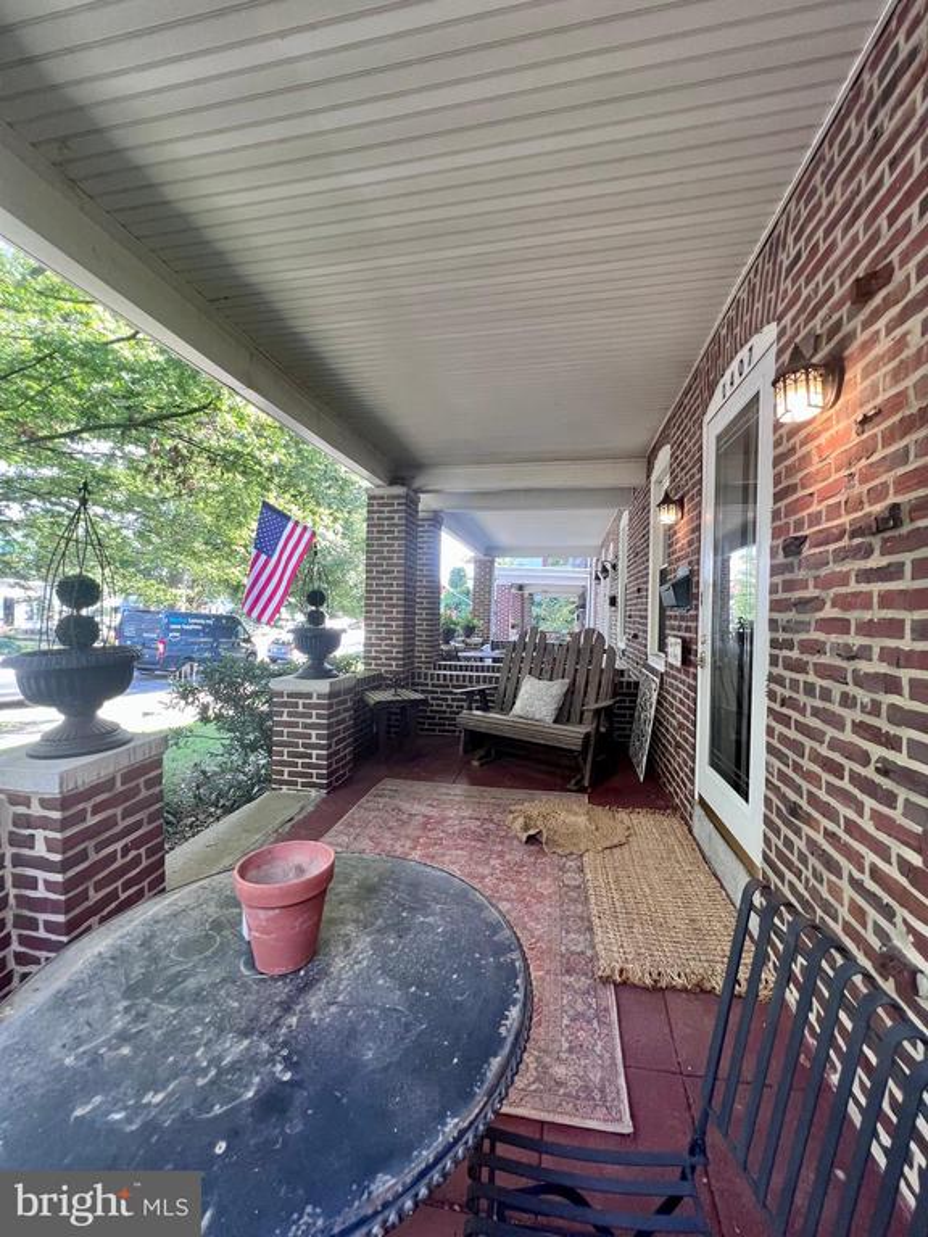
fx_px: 465
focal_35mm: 13
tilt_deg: -0.2
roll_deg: -1.6
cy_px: 618
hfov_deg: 89.9
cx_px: 464
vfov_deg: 106.2
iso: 125
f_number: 1.8
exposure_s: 1/99
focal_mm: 1.57
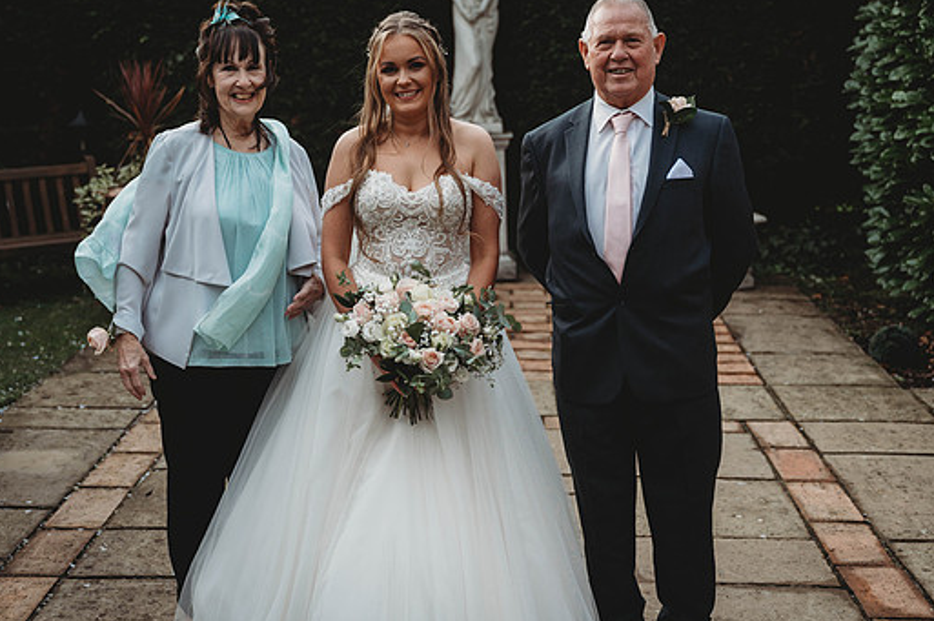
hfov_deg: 38.2
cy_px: 310
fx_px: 1348
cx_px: 444
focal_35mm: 52
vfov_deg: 25.9
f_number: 2.8
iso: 100
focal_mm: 46
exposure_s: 1/500
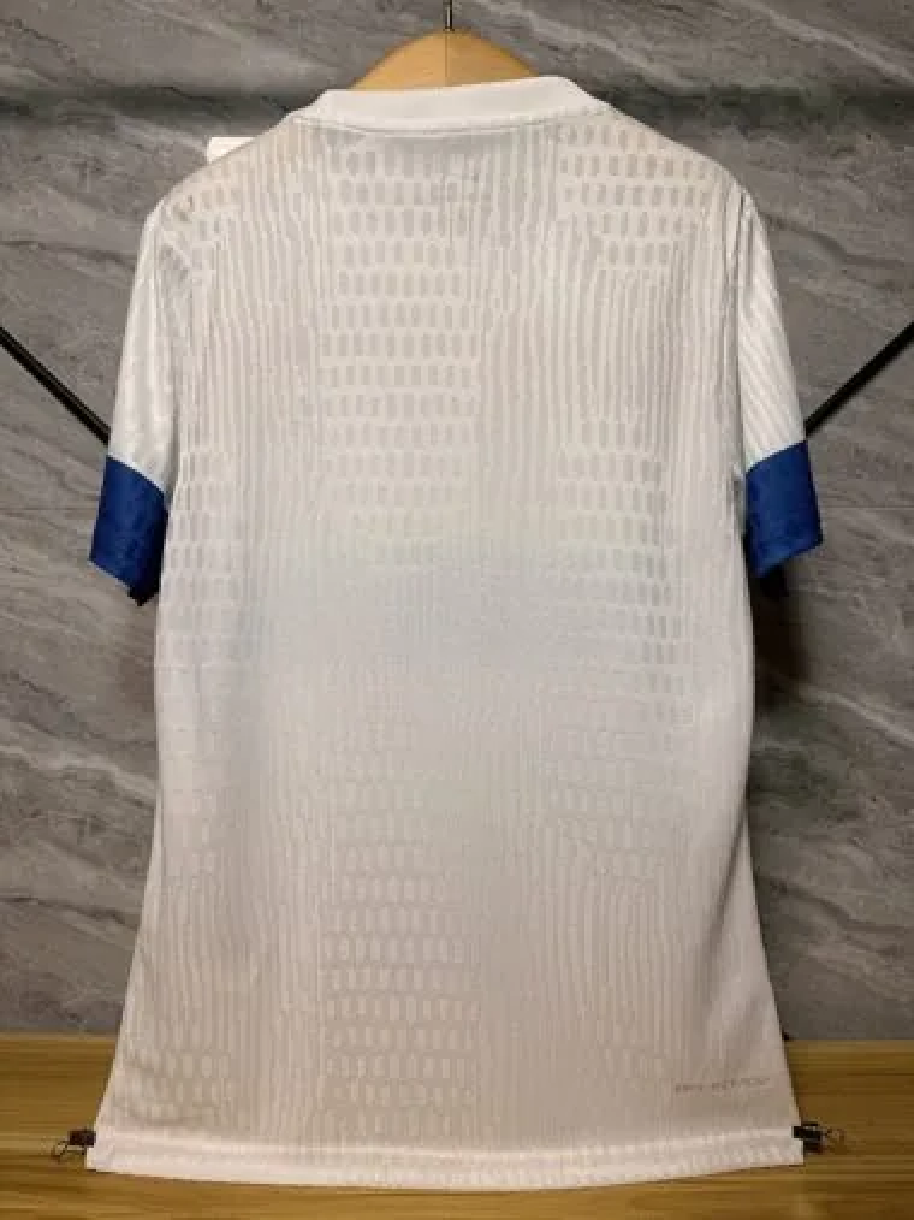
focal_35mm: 24
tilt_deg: +0.7
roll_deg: -0.4
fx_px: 845
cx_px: 457
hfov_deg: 56.8
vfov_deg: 71.6
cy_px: 610
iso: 100
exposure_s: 1/100
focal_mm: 6.76
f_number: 1.78
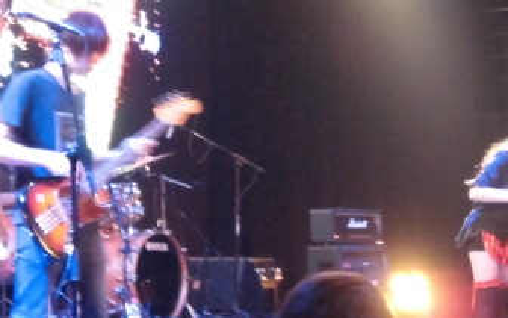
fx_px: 1315
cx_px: 218
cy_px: 157
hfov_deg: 21.8
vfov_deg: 13.8
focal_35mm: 95
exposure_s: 1/13
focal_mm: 8.3
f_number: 3.4
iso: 800
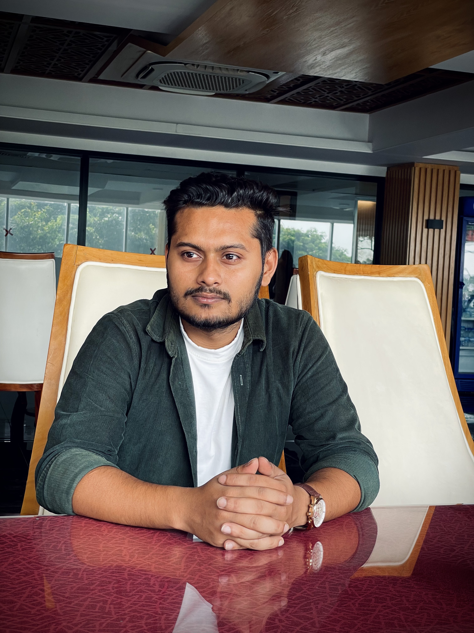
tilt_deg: -2.1
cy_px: 316
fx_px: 949
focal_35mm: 52
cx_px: 237
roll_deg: -2.6
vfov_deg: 36.8
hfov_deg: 28.0
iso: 32
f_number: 2
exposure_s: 1/99
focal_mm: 6
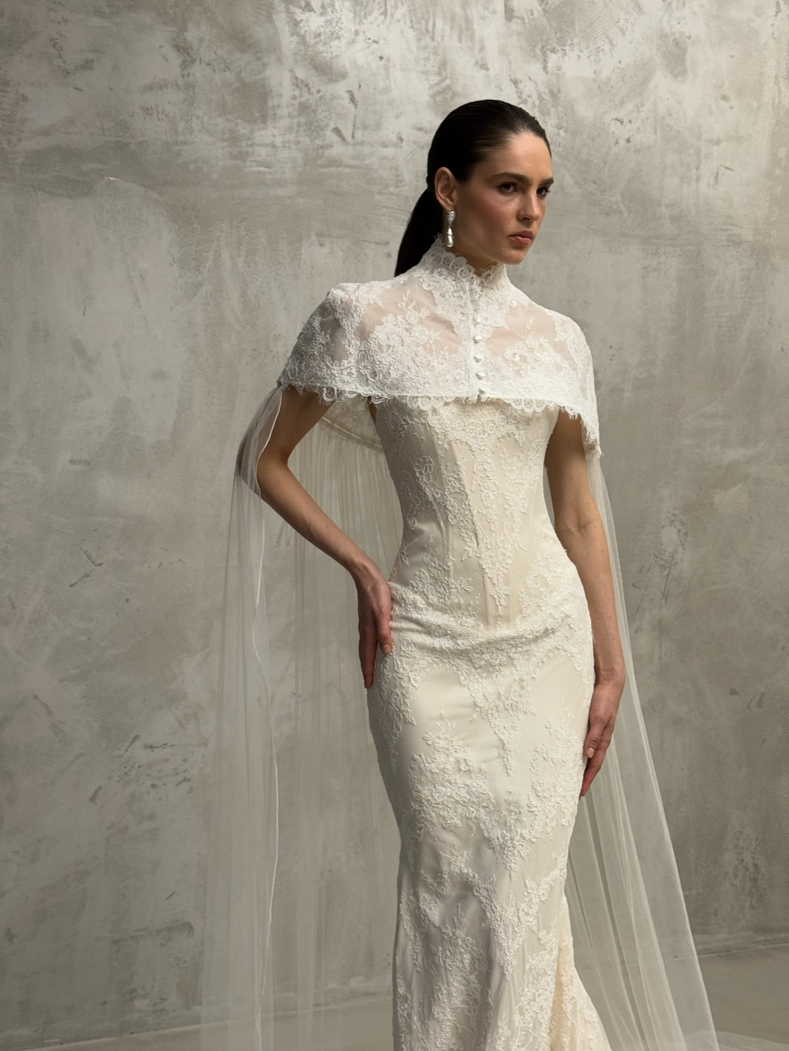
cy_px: 526
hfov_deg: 30.3
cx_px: 394
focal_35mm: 48
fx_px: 1459
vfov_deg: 39.7
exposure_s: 1/61
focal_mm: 6.76
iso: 100
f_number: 1.78
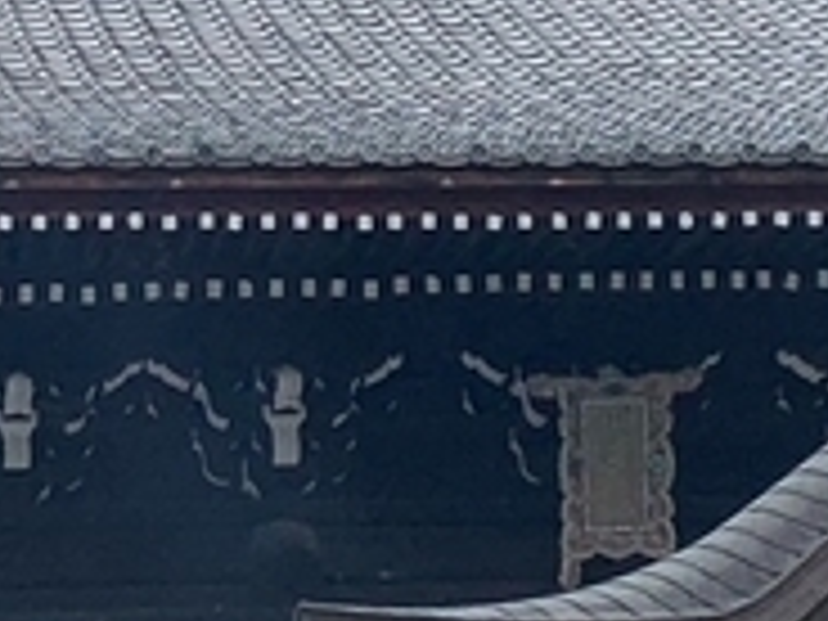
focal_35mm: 170
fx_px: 4066
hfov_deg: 11.6
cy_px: 58
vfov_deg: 8.7
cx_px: 140
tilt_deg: +31.7
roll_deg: +4.3
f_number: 1.8
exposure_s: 1/2545
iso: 25
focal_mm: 4.25
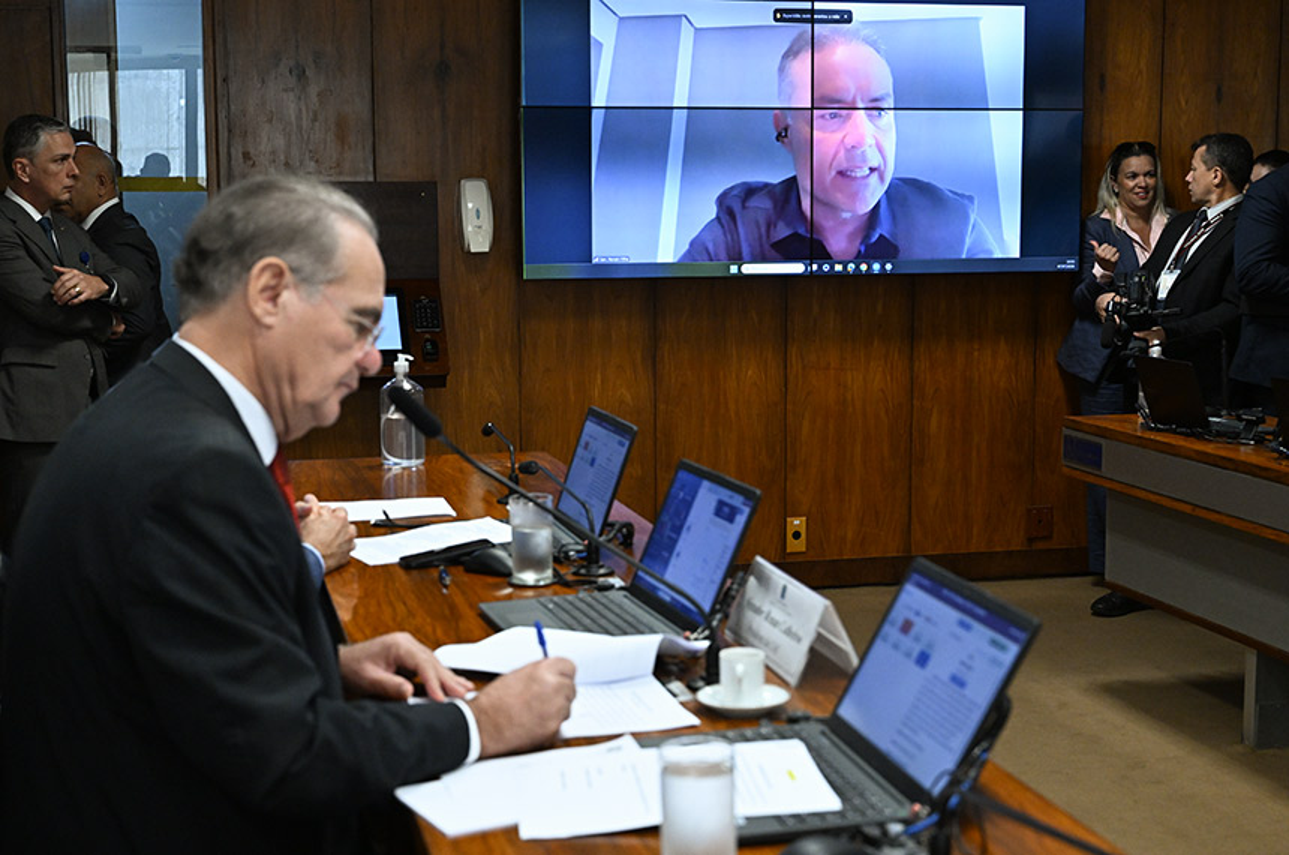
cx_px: 644
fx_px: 1823
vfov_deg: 26.4
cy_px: 428
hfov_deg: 38.9
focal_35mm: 51
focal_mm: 51
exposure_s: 1/200
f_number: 5.6
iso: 4000
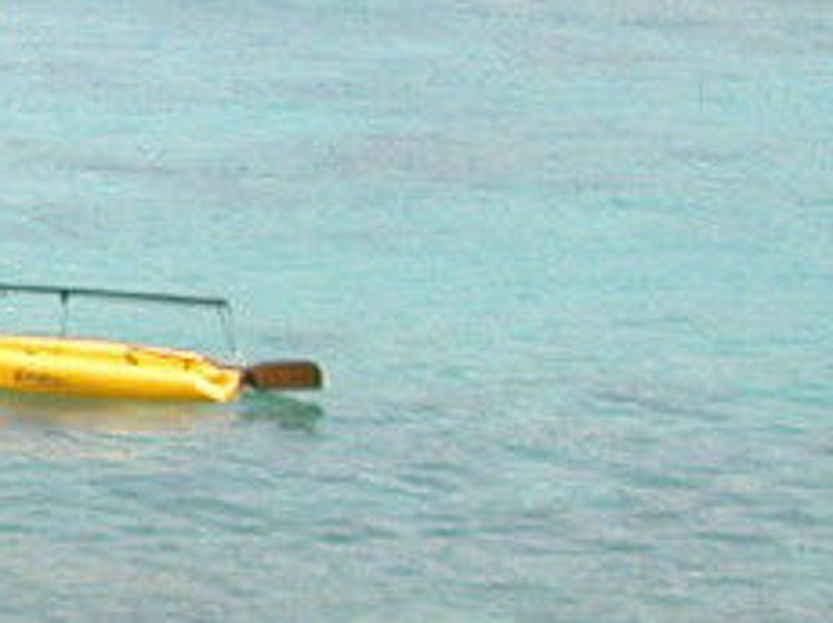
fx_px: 3966
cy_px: 315
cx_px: -847
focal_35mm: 165
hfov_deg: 10.9
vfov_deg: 9.0
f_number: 2.7
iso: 100
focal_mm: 5.6
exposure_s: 1/1205
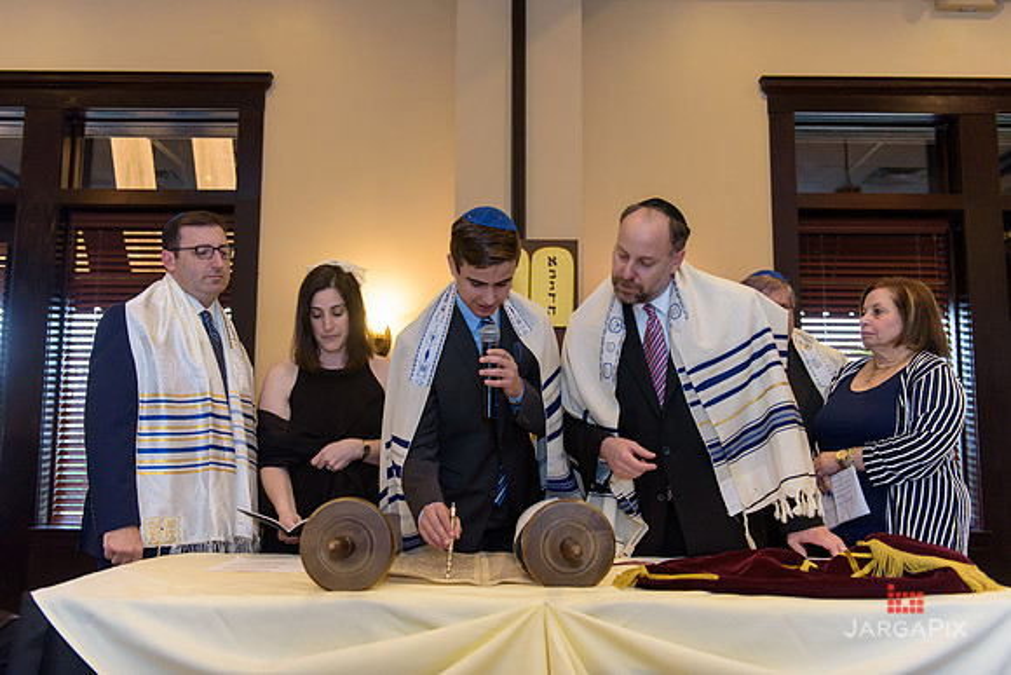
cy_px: 338
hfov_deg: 55.8
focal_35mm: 34
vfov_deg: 38.9
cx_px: 506
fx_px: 955
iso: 1250
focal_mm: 34
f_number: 3.2
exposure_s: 1/125
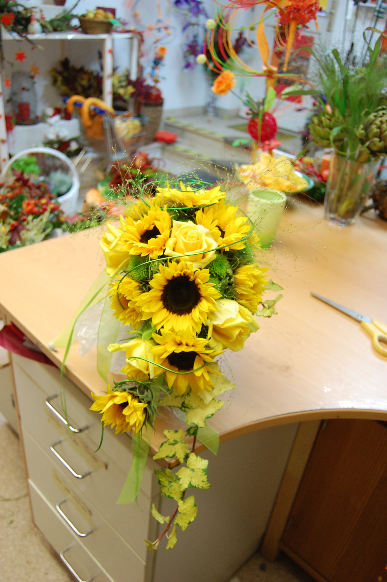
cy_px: 291
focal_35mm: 30
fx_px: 485
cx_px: 194
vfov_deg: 62.0
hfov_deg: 43.5
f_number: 3.8
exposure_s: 1/30
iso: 500
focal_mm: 20
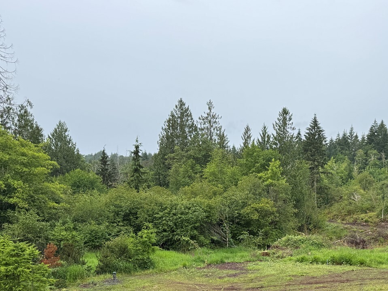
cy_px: 230
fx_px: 448
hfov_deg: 44.2
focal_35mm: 40
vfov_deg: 34.9
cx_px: 317
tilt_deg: -6.1
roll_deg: -0.5
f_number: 1.78
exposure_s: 1/1818
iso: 80
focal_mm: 6.76
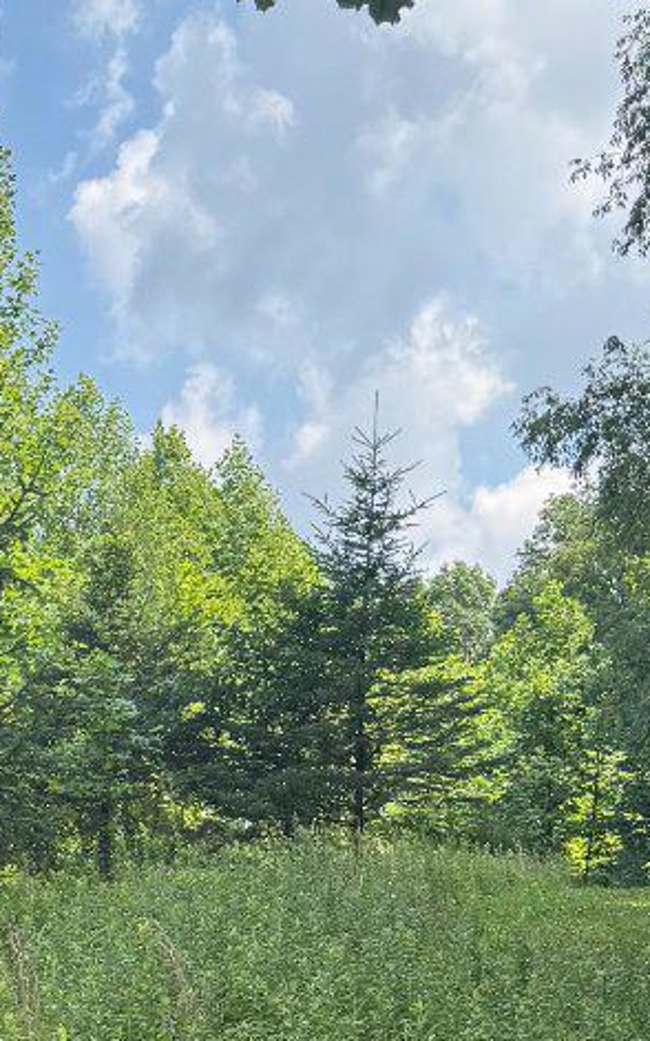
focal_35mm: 83
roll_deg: -5.8
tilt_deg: -0.1
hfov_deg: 14.8
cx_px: -276
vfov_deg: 23.7
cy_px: 1079
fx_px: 2355
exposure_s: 1/1464
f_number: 1.78
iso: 80
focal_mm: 6.76
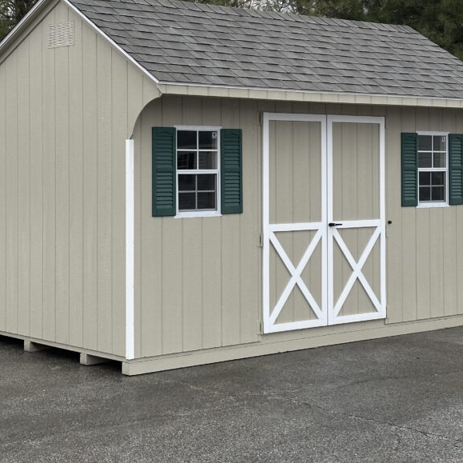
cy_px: 156
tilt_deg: -0.8
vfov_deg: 23.0
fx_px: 1135
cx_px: 219
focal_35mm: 75
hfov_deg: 23.1
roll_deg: +1.3
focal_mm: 6.86
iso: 64
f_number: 1.78
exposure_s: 1/803
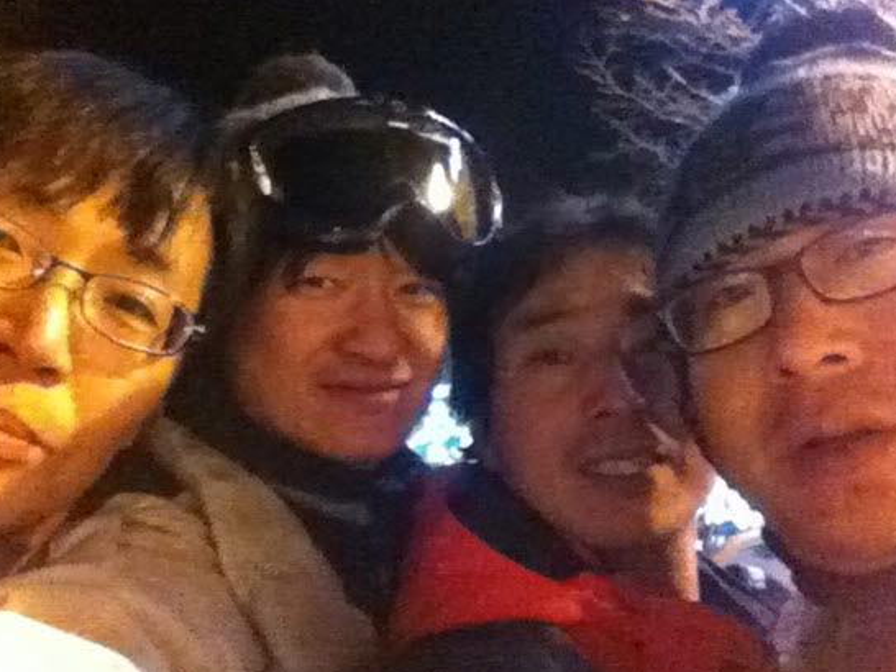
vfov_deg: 35.2
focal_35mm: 41
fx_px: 1062
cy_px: 326
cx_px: 461
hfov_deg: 45.8
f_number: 2.4
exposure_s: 1/15
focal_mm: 3.85
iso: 3200
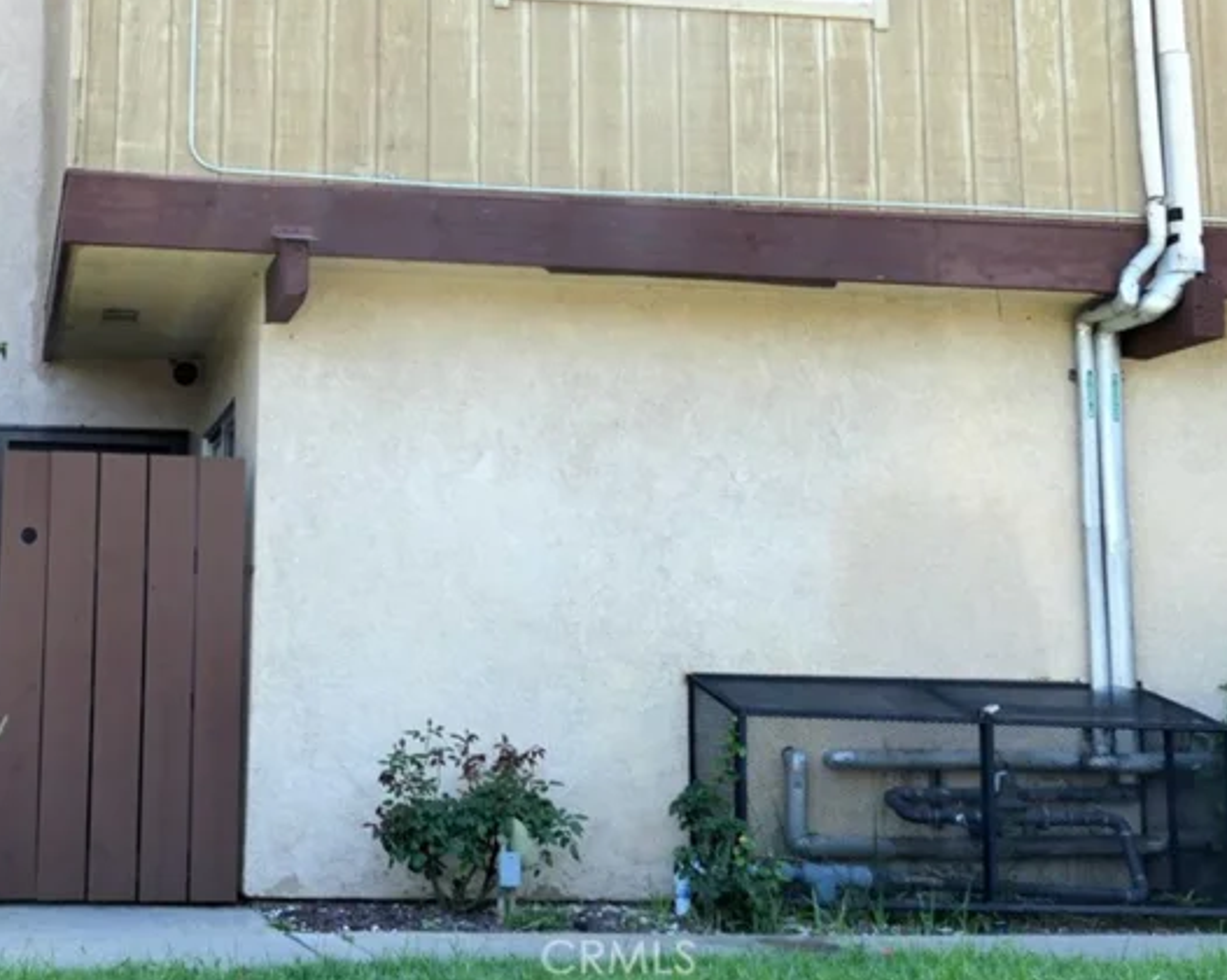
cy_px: 331
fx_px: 2177
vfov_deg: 25.2
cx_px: 271
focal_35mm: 60
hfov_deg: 30.8
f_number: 5.6
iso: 160
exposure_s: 1/80
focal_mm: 14.4
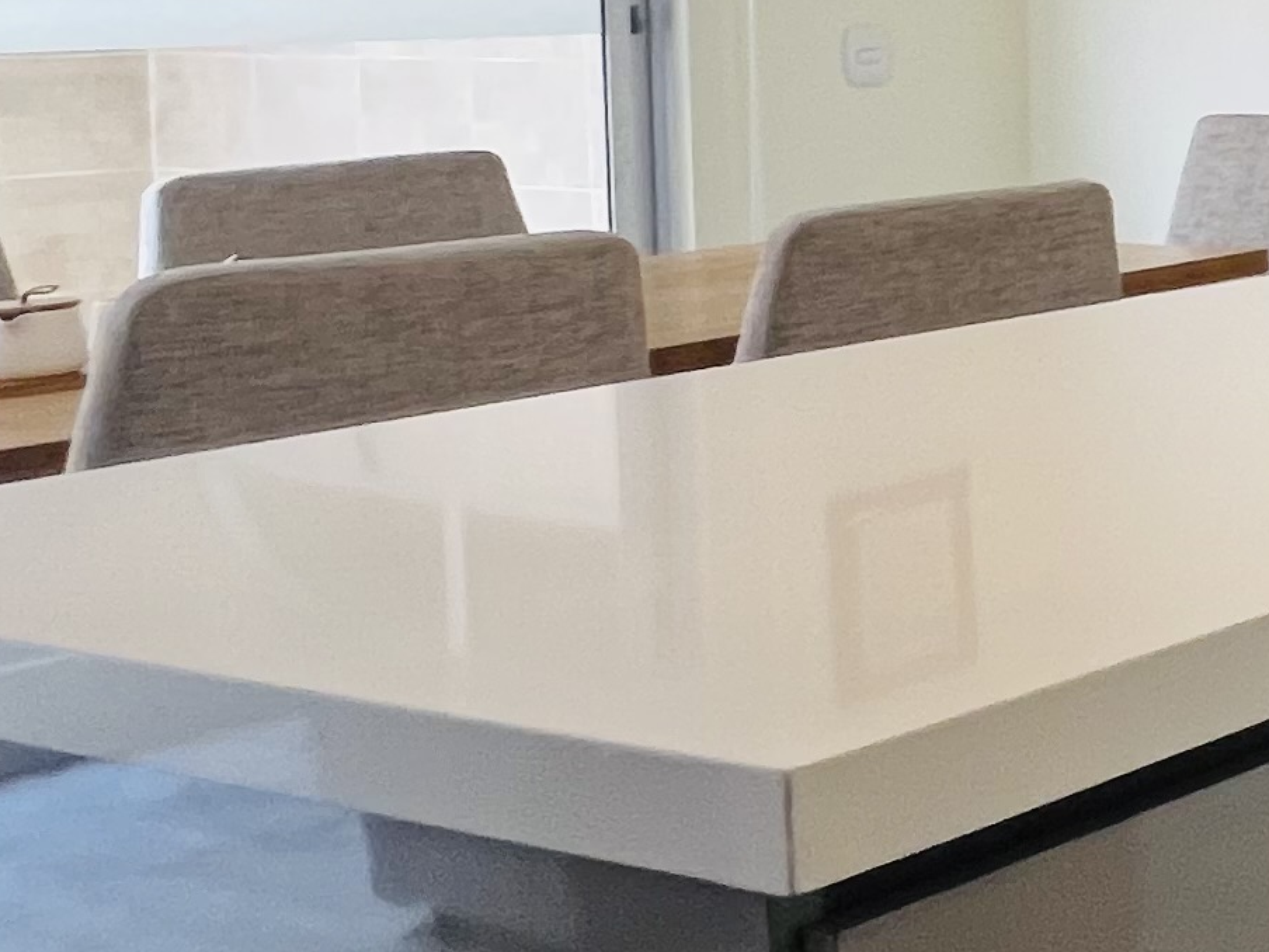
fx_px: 2126
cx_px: 2431
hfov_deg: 20.2
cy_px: 42
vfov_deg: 24.3
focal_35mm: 58
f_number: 1.8
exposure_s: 1/99
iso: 200
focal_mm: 1.57
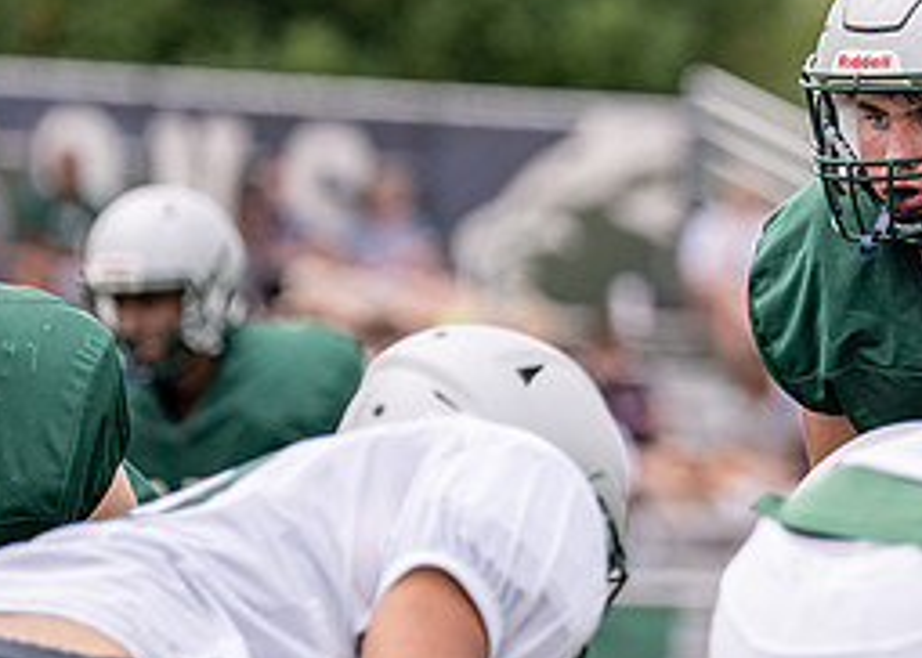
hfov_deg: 3.4
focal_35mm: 594
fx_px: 15550
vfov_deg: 2.4
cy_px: 113
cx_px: 908
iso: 250
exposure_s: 1/3200
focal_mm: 175
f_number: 2.8
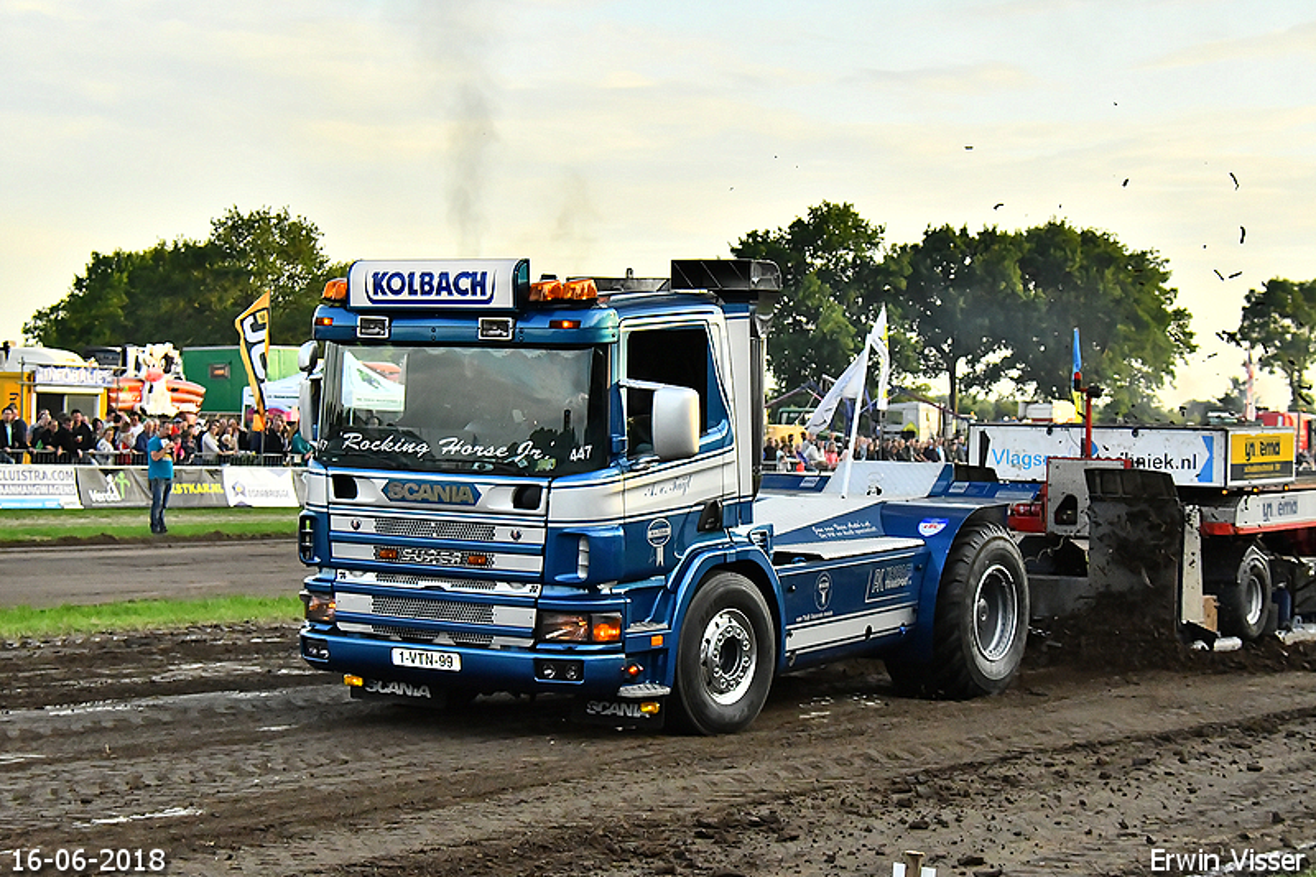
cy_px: 438
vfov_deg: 17.5
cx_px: 658
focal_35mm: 78
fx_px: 2851
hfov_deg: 26.0
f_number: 5.3
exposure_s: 1/3200
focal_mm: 52
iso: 2500
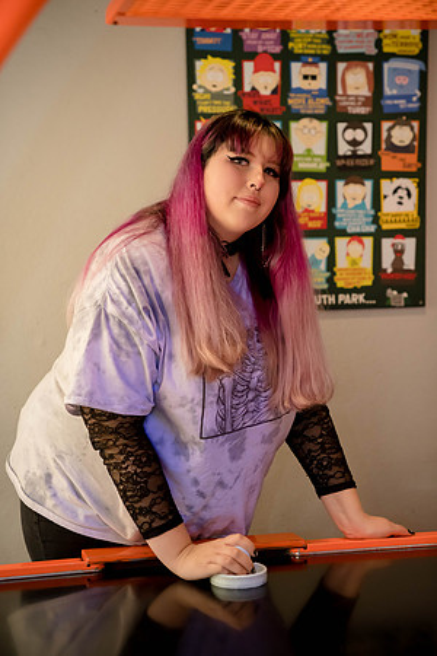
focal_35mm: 70
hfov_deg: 19.5
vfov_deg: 28.8
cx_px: 218
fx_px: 1274
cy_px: 328
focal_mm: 70
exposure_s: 1/160
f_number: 2.8
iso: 5000
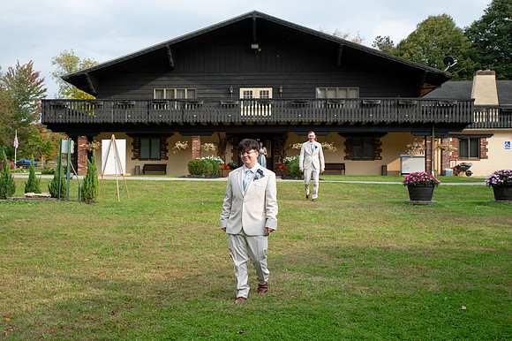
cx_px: 246
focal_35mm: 48
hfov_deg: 40.8
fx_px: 687
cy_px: 177
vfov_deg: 27.8
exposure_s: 1/200
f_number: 8
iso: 400
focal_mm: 45
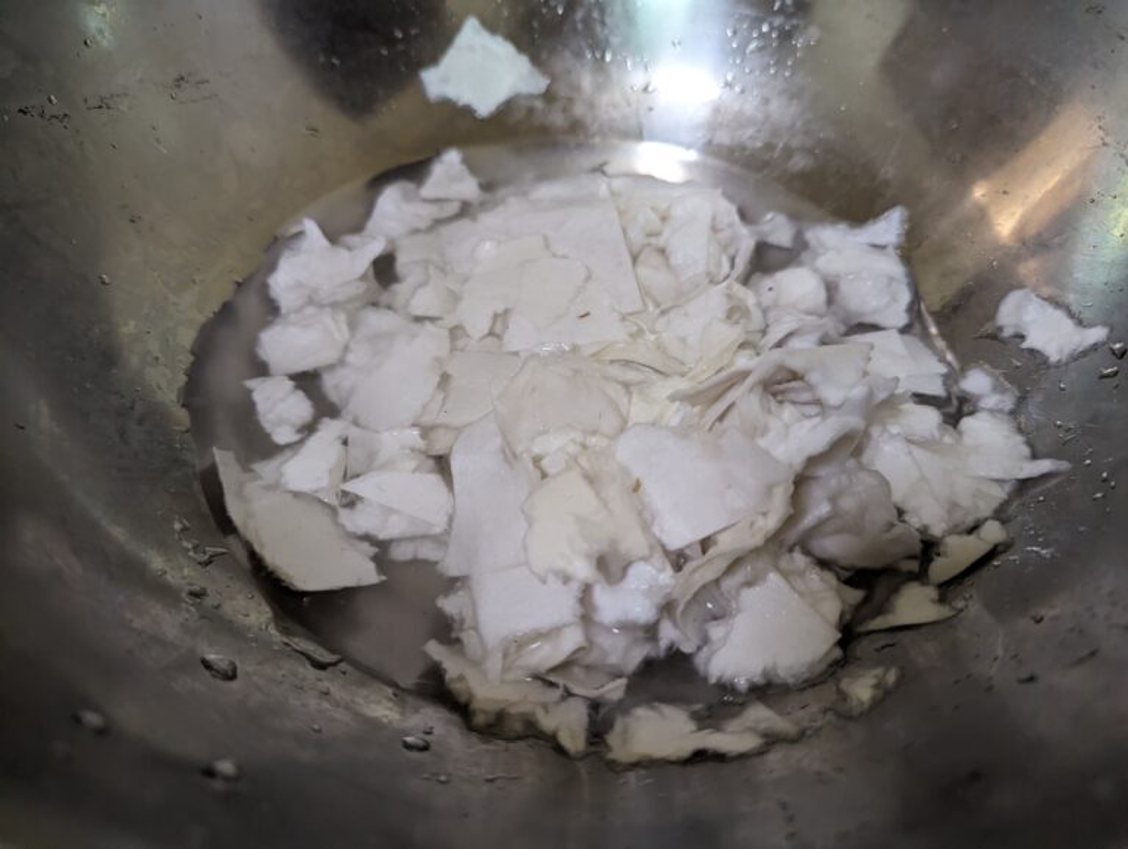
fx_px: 783
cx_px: 564
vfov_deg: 56.9
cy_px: 424
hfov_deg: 71.5
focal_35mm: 24
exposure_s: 1/68
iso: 752
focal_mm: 6.81
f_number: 1.85
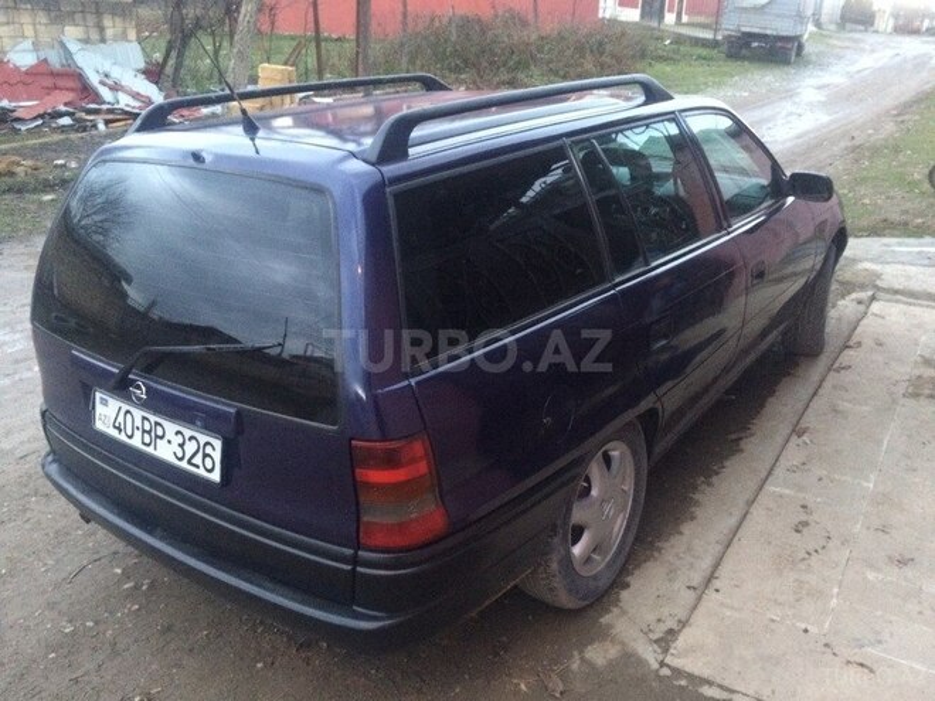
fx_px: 783
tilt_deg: -19.8
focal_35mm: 29
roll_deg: +0.6
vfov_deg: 48.2
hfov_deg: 61.7
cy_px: 350
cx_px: 468
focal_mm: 4.15
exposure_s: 1/17
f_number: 2.2
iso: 400
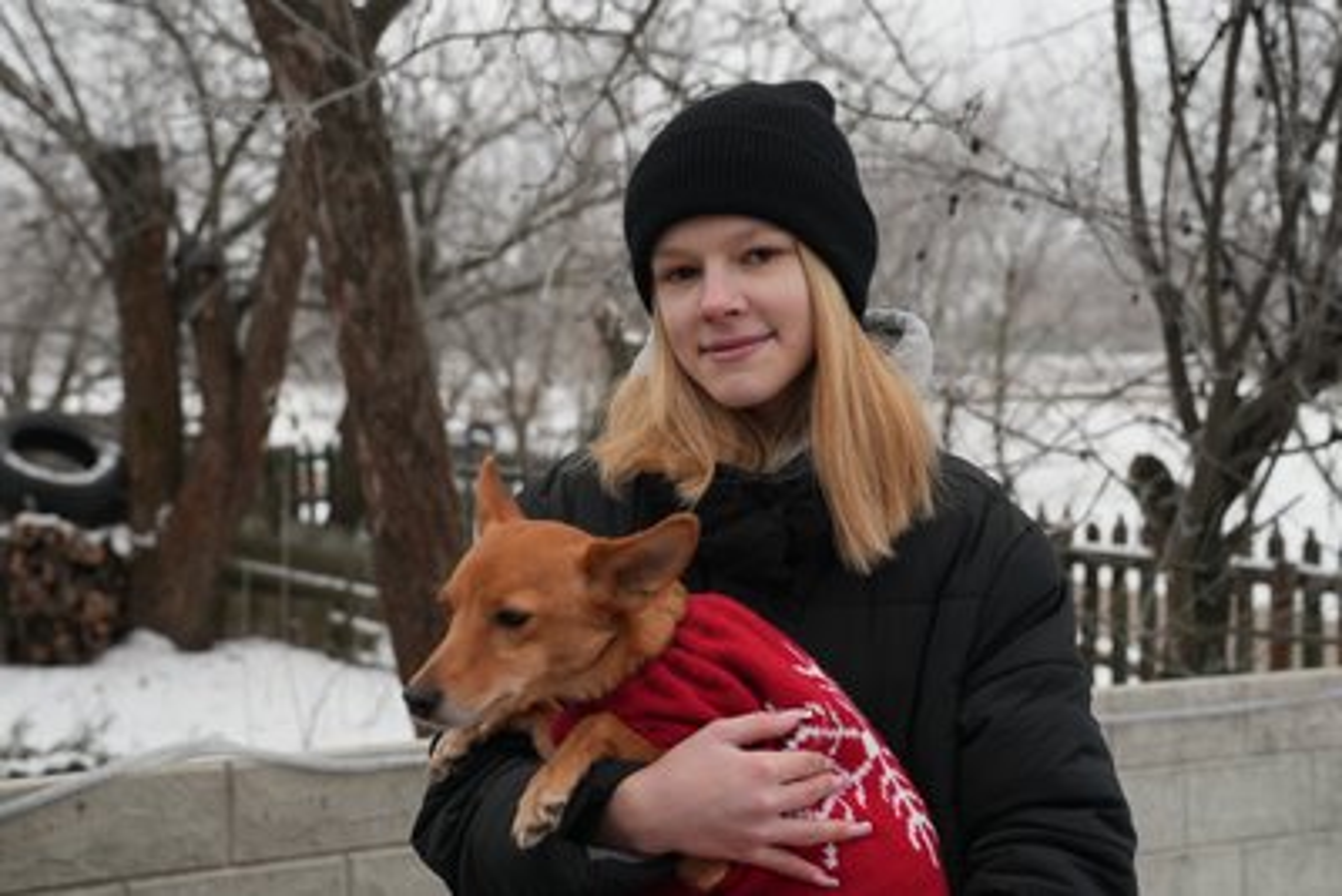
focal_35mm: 43
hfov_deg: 45.4
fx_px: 1603
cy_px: 448
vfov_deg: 31.2
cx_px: 671
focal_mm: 43
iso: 250
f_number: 4.5
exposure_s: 1/50
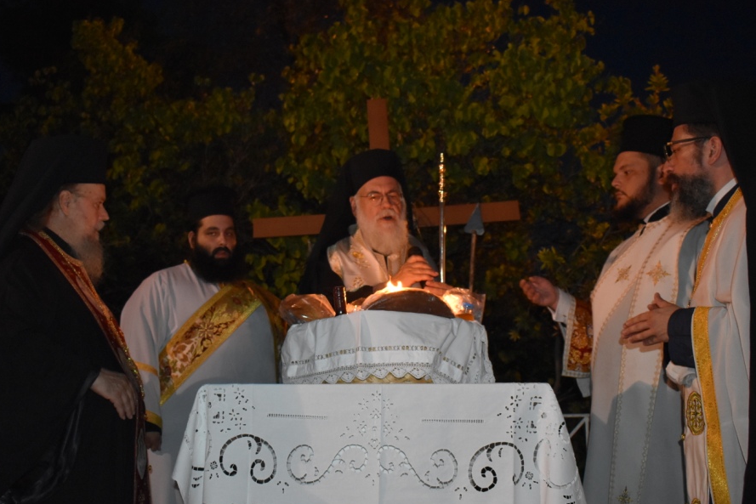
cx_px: 355
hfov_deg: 50.7
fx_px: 798
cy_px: 275
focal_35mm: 38
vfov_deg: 35.0
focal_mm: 22
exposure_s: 1/60
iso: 2500
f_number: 3.8
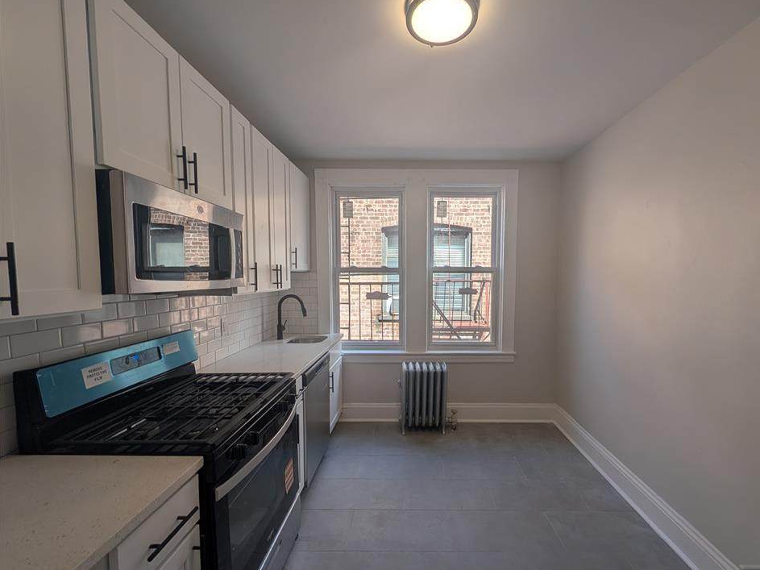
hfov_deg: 106.0
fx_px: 285
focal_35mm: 13
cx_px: 410
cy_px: 294
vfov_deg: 89.9
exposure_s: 1/496
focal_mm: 2.02
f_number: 1.7
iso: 52
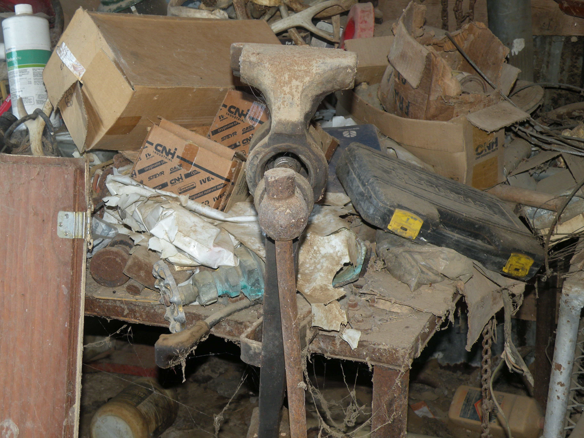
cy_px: 219
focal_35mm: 56
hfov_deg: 34.3
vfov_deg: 26.1
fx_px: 945
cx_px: 292
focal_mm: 9.8
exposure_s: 1/30
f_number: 3.5
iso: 64
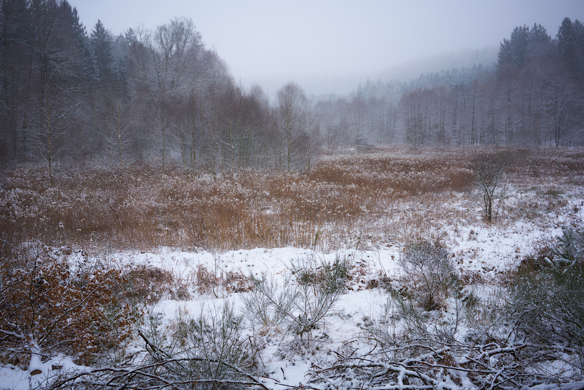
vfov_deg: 37.9
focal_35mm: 35
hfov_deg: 54.4
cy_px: 195
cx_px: 292
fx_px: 568
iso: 200
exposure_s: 1/100
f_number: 8
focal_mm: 35
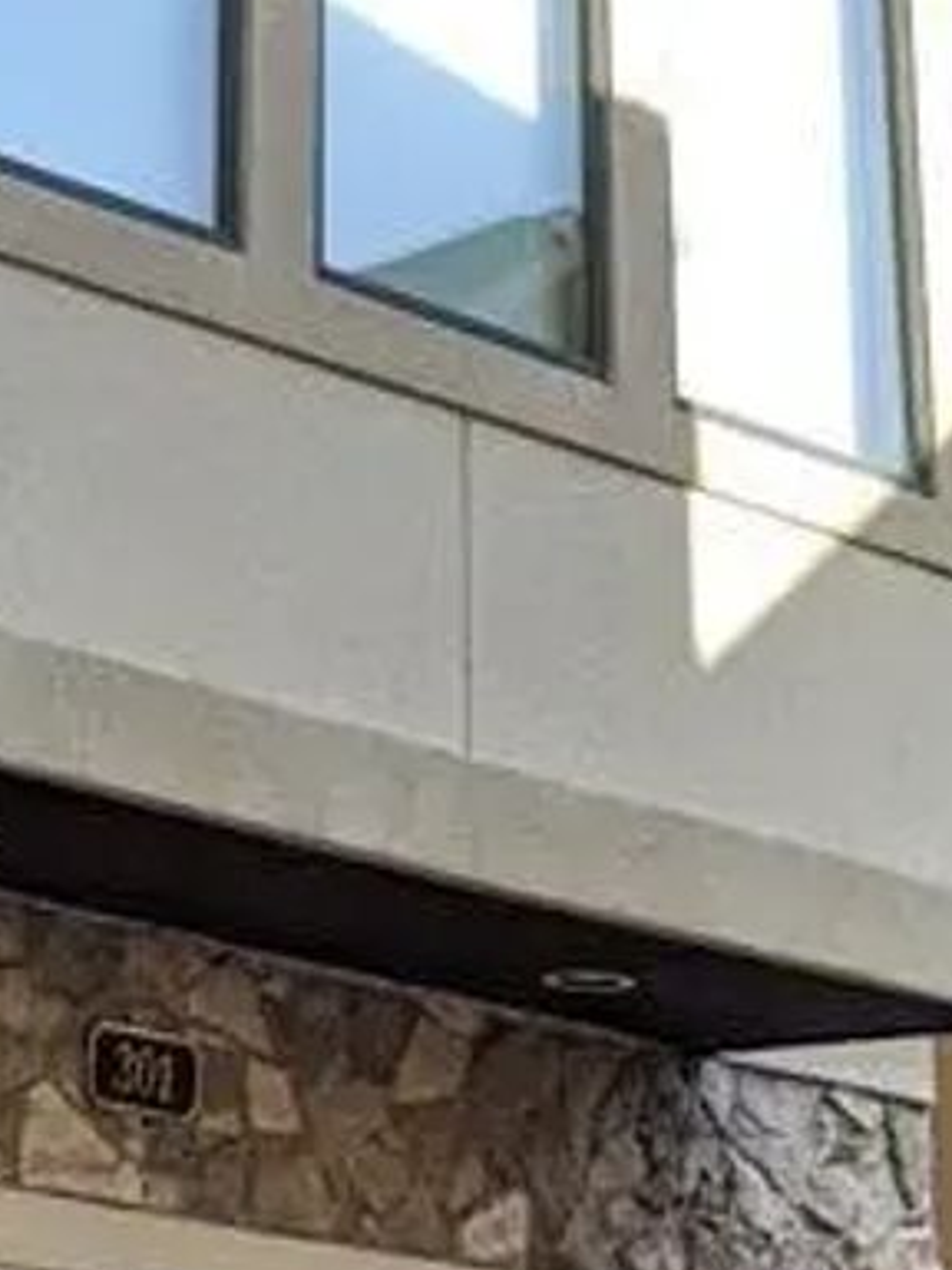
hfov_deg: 14.1
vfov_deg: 20.4
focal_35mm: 96
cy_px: 402
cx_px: -612
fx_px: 3520
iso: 51
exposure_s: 1/671
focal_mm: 4.44
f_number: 1.8
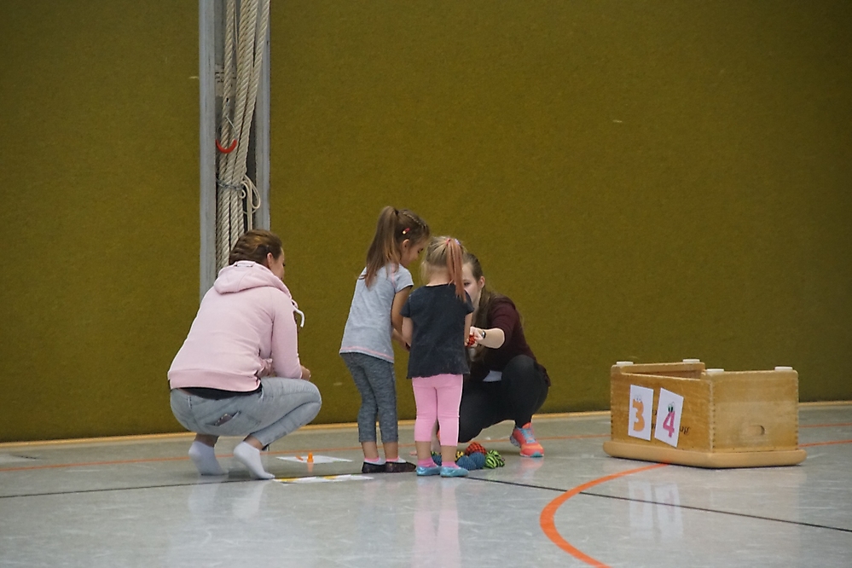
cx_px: 426
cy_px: 284
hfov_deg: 10.2
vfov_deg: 6.8
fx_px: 4792
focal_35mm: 202
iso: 3200
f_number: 5.6
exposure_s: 1/60
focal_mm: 135
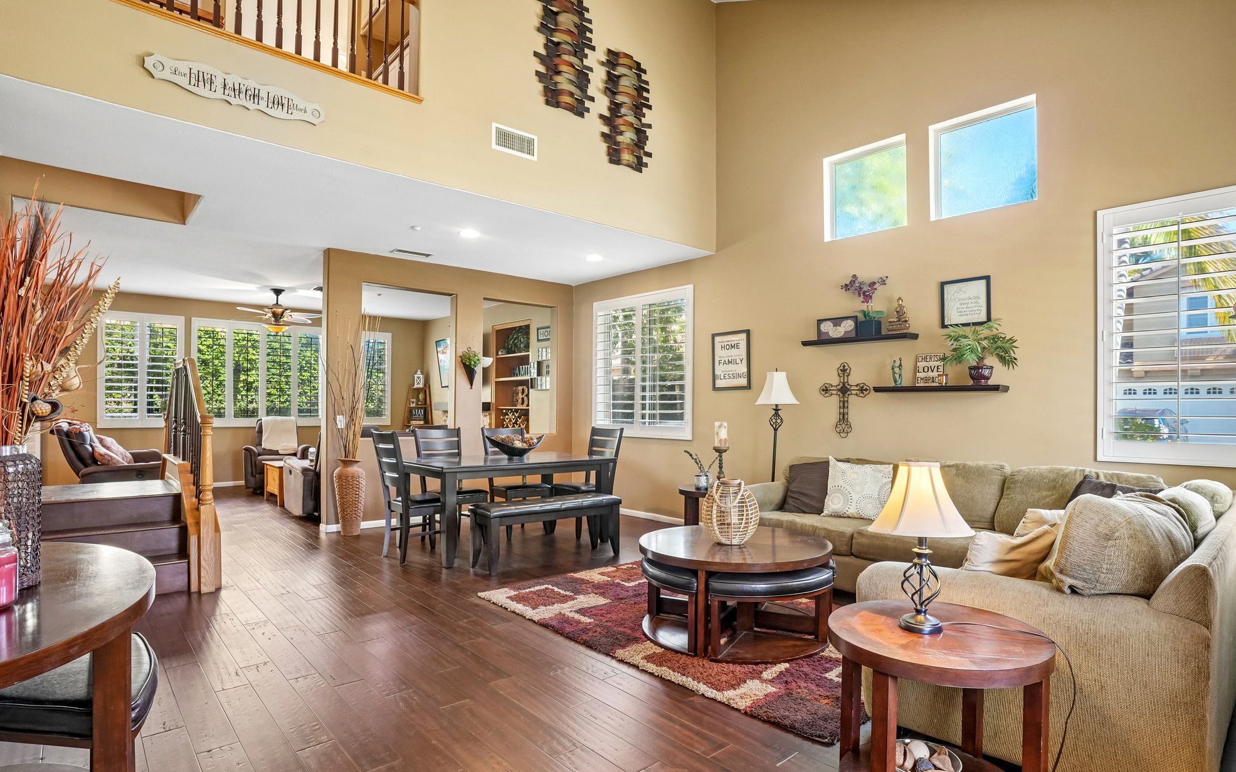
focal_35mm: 18
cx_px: 635
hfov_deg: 91.1
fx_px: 606
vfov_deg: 64.9
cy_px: 418
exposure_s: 1/40
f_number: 8
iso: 1000
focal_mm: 17
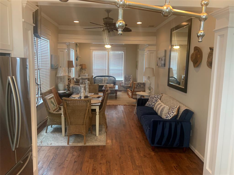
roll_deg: -0.6
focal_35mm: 26
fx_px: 176
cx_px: 117
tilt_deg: -6.8
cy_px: 88
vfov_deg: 53.1
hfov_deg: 67.3
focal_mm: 4.25
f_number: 1.8
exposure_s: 1/60
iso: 160
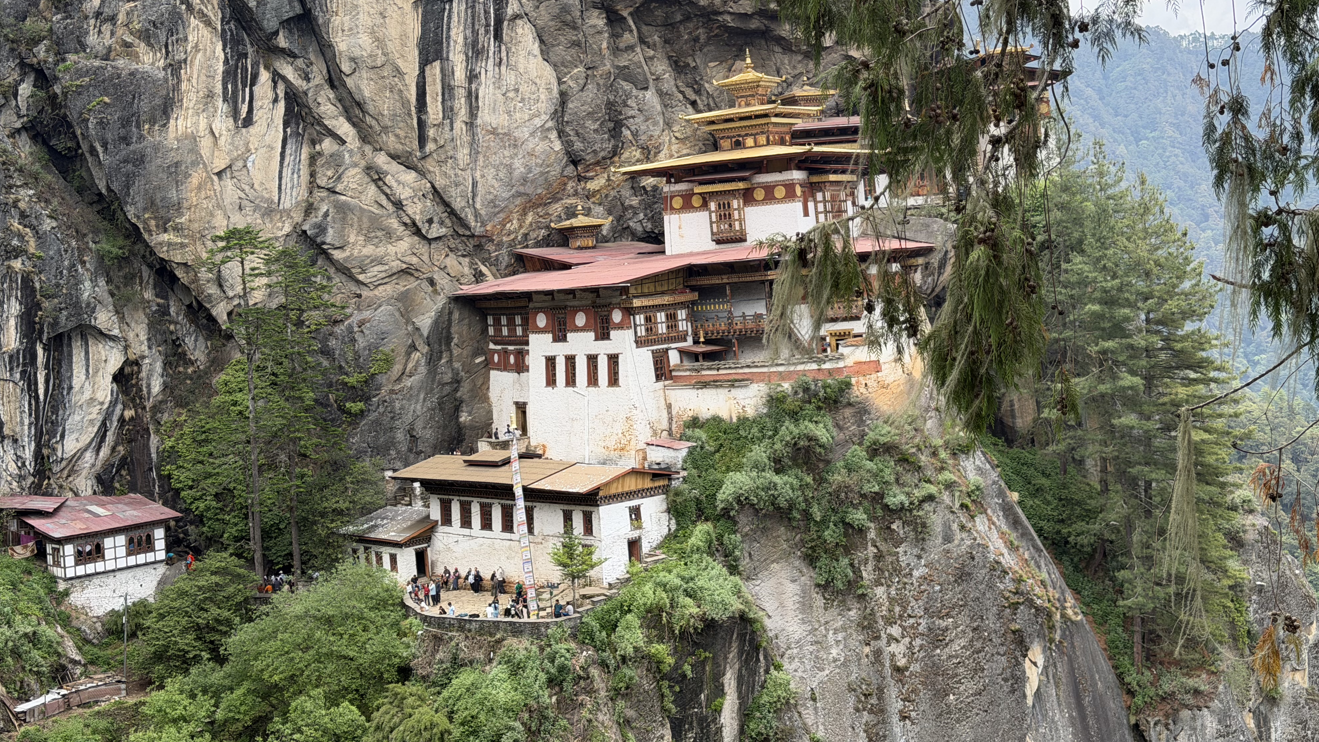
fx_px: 1854
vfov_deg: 22.5
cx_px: 654
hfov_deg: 39.2
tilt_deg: -0.4
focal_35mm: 53
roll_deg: +5.1
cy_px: 243
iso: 80
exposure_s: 1/1377
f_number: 1.78
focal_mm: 6.76
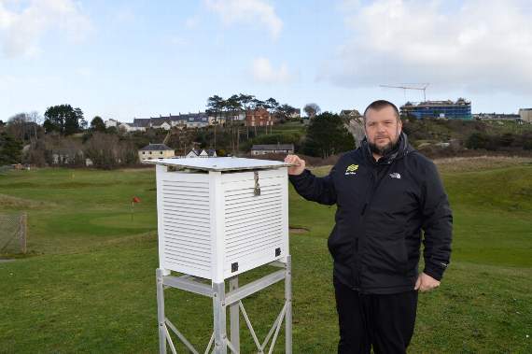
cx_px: 266
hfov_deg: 67.4
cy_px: 177
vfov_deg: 47.9
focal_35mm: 27
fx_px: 399
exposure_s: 1/200
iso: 100
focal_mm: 18
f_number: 5.6
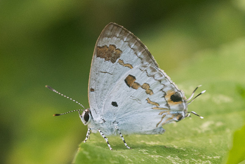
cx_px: 123
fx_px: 4418
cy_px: 109
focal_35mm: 649
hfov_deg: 3.2
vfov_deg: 2.1
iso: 800
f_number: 5.6
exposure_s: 1/250
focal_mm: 150
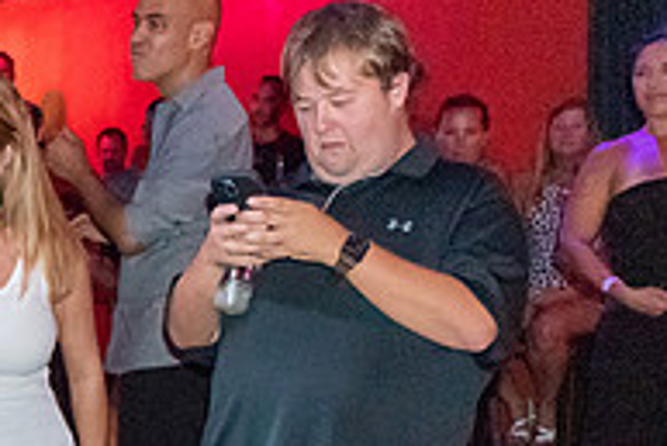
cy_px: 403
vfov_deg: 14.9
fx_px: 1687
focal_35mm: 91
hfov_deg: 20.0
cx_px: -263
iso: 6400
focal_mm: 20
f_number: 3.5
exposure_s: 1/60
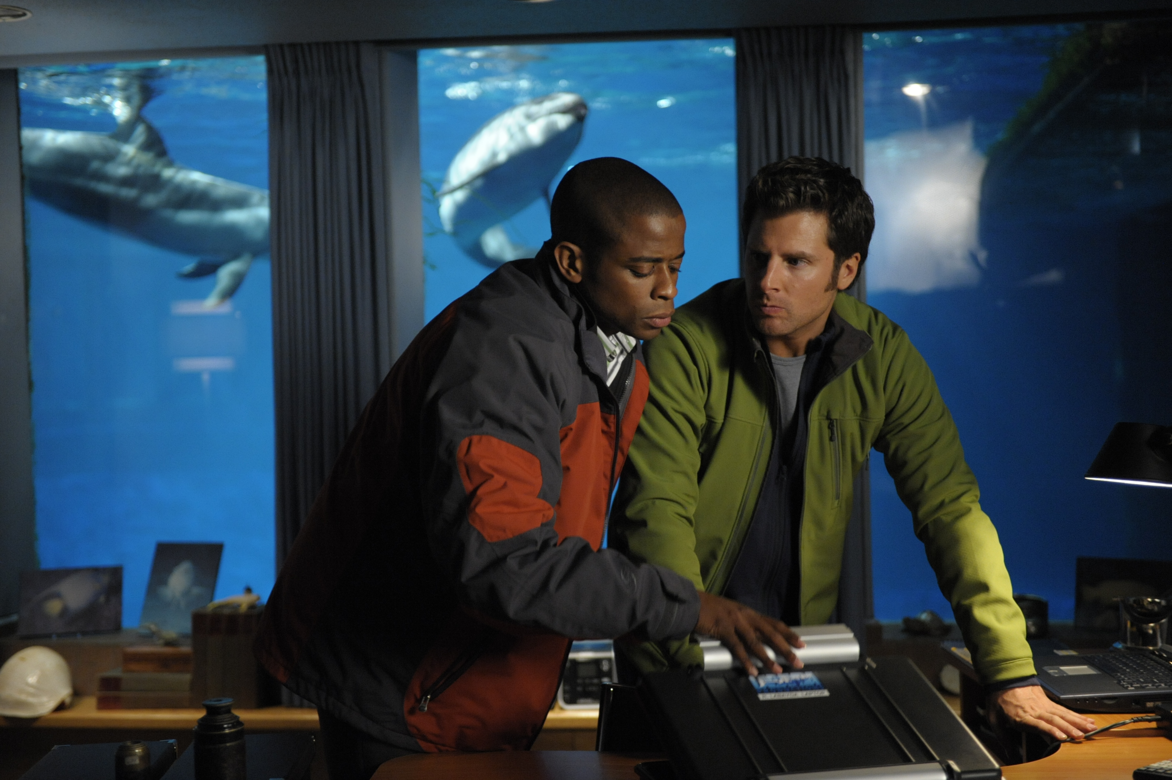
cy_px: 390
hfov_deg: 38.2
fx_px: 1692
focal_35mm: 52
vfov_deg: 26.0
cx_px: 586
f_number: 2.8
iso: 3200
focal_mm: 52
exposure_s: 1/200
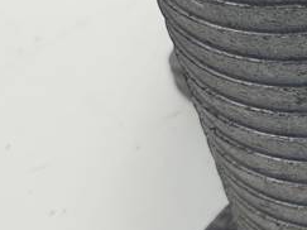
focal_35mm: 154
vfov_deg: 9.6
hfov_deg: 11.1
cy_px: 61
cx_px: 692
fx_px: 1365
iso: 50
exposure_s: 1/222
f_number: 2.4
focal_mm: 4.3
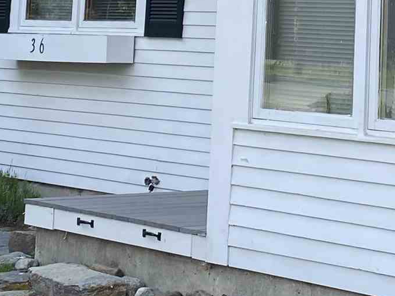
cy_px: -116
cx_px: 265
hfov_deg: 16.6
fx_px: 1347
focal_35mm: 118
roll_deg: -2.9
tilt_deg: +7.4
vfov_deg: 12.1
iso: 32
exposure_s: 1/816
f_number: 1.8
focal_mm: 4.25
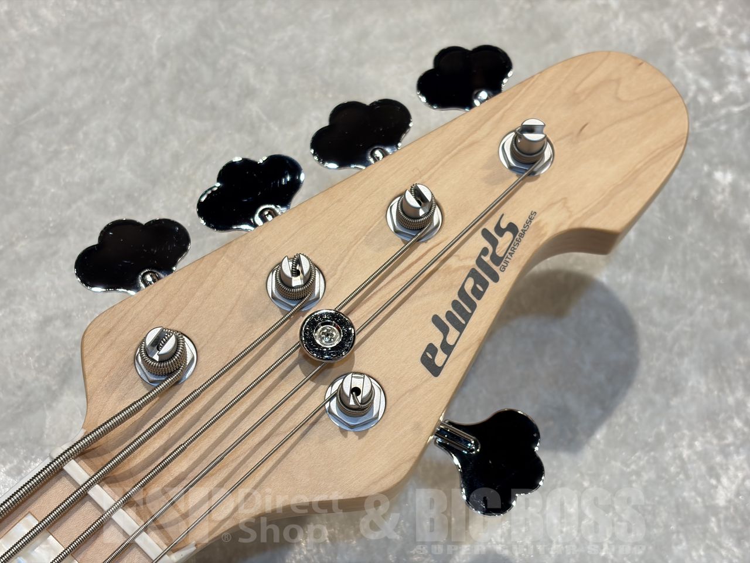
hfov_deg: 36.8
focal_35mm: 52
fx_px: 1127
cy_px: 282
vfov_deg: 28.0
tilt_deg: -60.3
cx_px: 375
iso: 64
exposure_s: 1/60
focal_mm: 5.96
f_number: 1.6
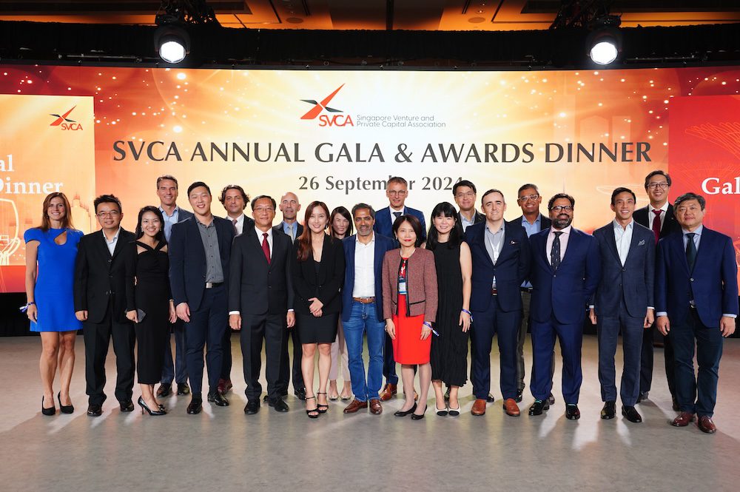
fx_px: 606
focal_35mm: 30
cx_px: 370
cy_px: 246
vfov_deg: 44.2
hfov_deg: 62.8
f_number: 4
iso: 1000
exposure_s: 1/80
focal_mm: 29.5
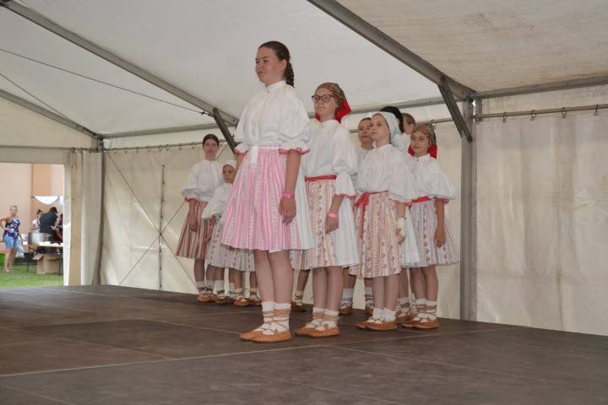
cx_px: 304
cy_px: 202
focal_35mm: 57
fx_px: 963
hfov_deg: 35.1
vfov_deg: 23.8
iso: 1600
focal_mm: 38
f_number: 4.5
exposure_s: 1/60
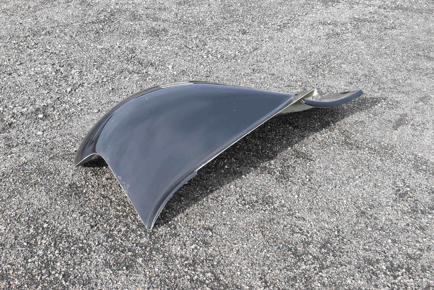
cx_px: 217
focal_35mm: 40
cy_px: 145
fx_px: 489
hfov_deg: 47.9
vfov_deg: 33.1
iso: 1250
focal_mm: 27
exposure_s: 1/500
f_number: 11
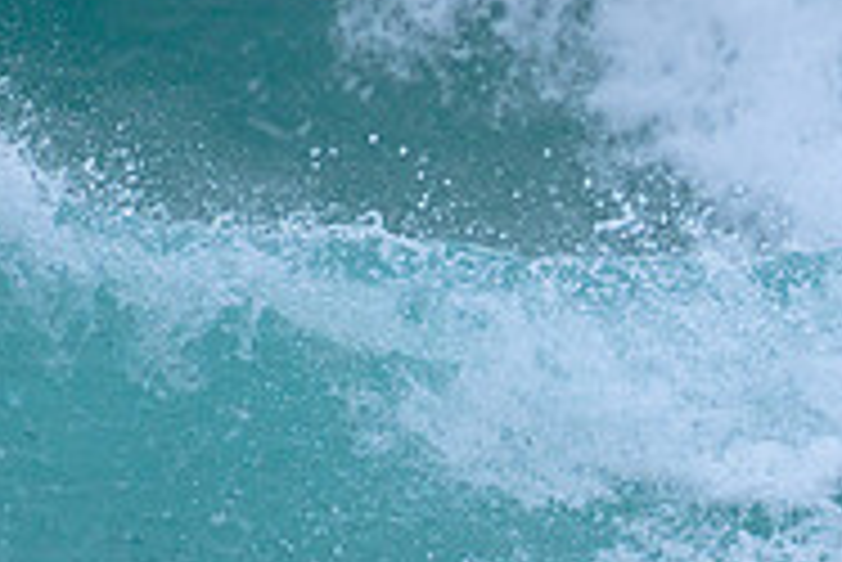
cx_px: 1066
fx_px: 39955
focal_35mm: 1707
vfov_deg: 0.8
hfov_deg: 1.2
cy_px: 498
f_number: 5.6
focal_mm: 400
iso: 360
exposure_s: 1/2000
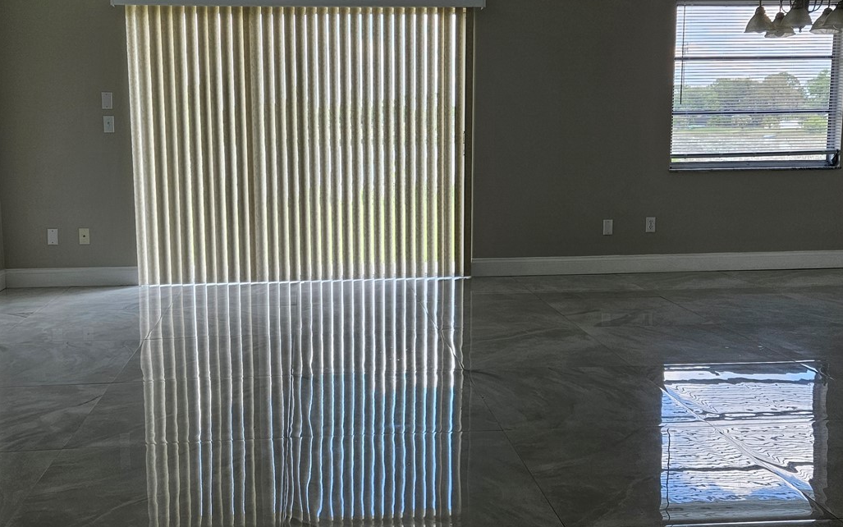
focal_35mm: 38
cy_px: 223
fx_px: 873
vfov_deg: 33.5
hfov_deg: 51.5
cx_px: 391
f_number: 1.8
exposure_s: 1/120
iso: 40
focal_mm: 5.4
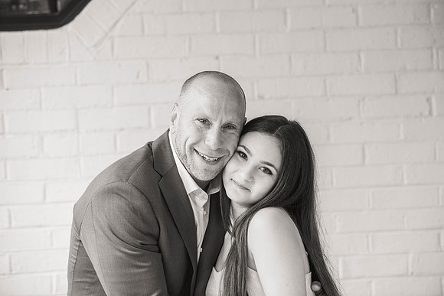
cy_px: 138
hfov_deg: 15.9
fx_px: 1585
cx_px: 238
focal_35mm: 128
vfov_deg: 10.7
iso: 640
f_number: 4
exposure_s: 1/100
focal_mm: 120
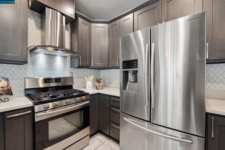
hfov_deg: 100.4
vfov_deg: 77.3
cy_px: 75
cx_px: 112
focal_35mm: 15
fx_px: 94
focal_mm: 15
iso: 200
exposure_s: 1/2.5
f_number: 9
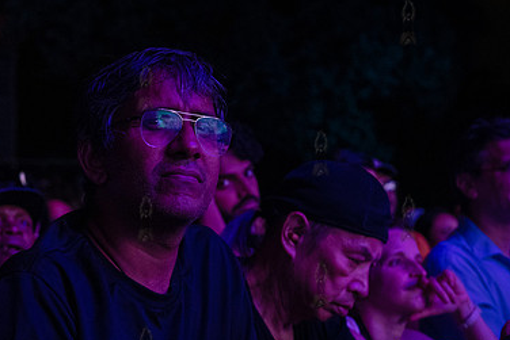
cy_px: 220
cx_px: 172
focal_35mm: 95
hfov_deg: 21.4
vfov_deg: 14.4
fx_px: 1346
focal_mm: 55
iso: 5000
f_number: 4
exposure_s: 1/200
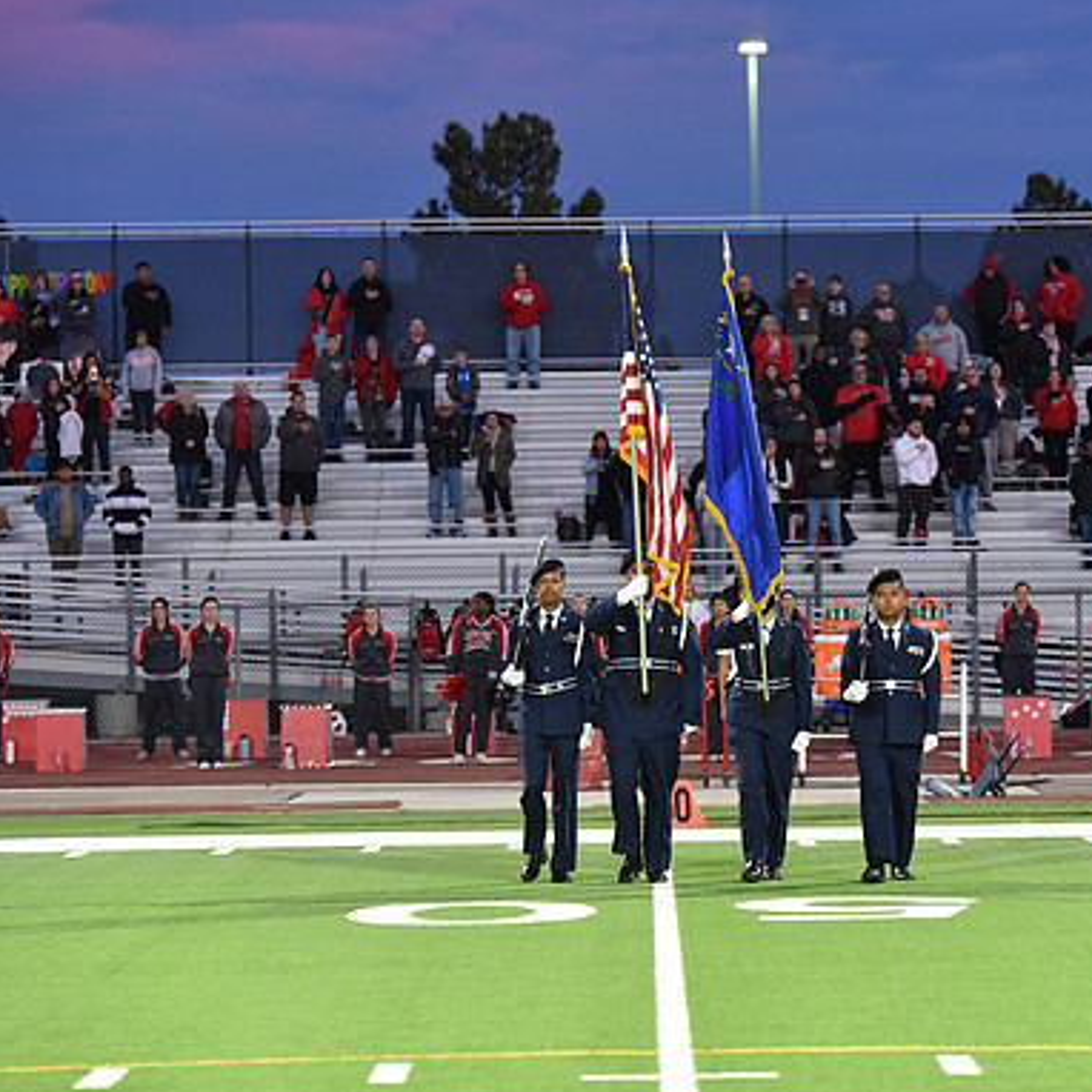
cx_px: 729
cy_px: 545
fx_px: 5068
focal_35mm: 142
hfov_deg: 12.3
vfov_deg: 12.3
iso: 4000
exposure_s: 1/500
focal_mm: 110
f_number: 2.8
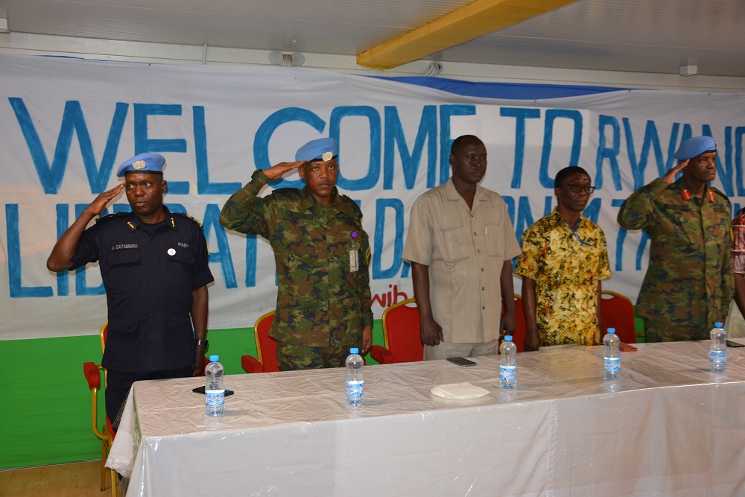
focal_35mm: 38
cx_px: 372
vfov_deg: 35.5
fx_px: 776
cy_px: 248
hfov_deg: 51.3
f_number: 4
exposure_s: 1/60
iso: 640
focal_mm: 25
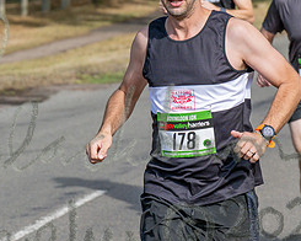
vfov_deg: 5.7
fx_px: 2423
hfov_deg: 7.1
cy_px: 100
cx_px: 147
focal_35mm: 272
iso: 400
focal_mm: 70
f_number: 4
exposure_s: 1/3200
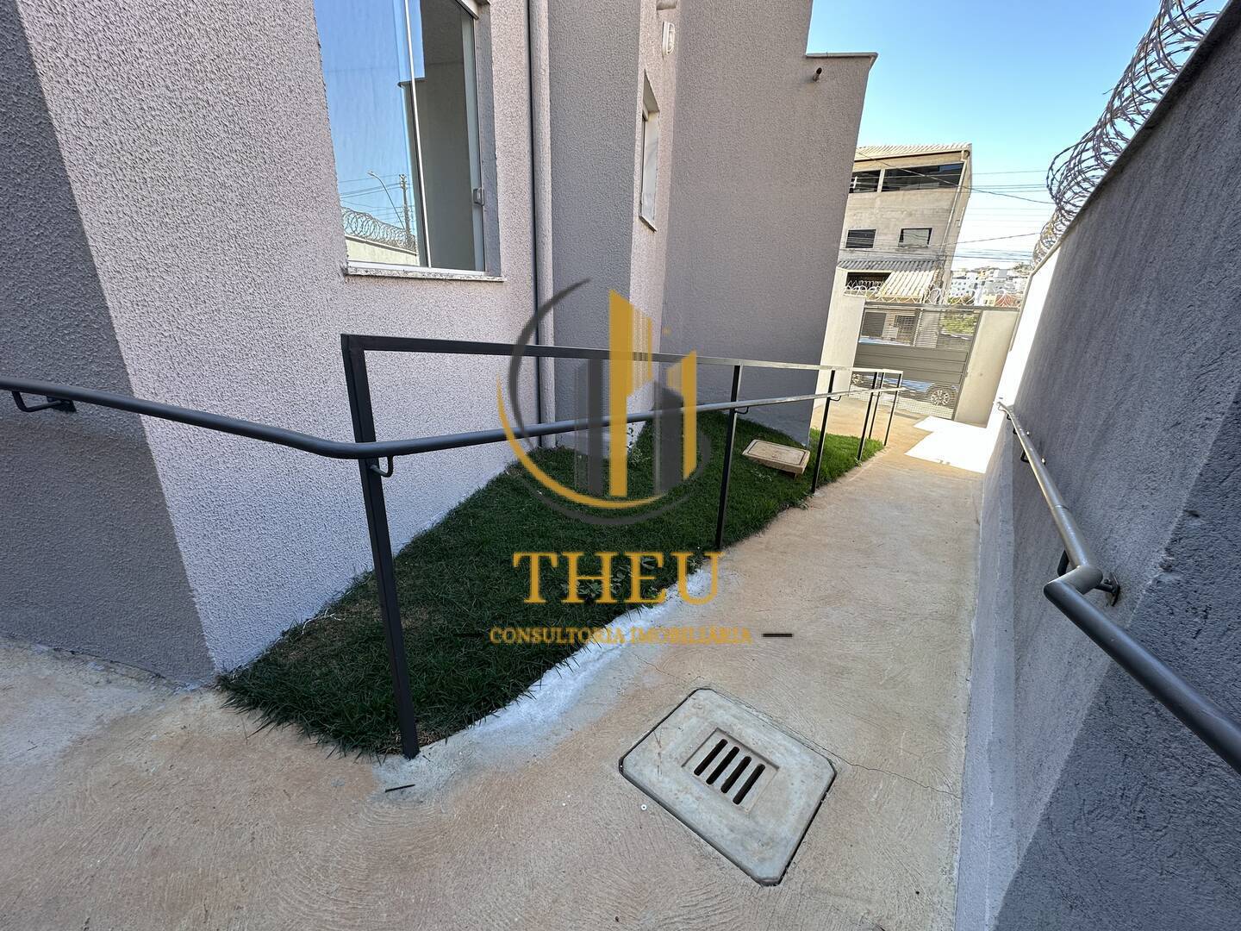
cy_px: 466
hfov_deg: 102.1
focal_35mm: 14
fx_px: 502
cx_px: 620
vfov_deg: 85.7
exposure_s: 1/115
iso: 40
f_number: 2.2
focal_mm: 2.22
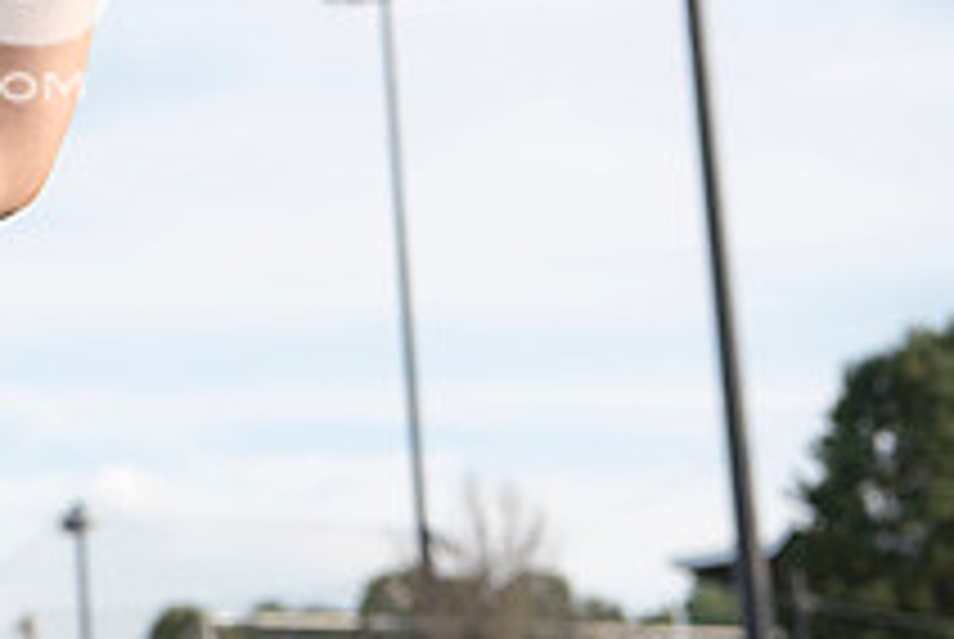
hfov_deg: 13.0
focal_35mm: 153
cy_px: -74
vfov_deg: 8.9
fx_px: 4060
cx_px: -225
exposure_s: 1/3200
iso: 800
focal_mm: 56
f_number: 5.6
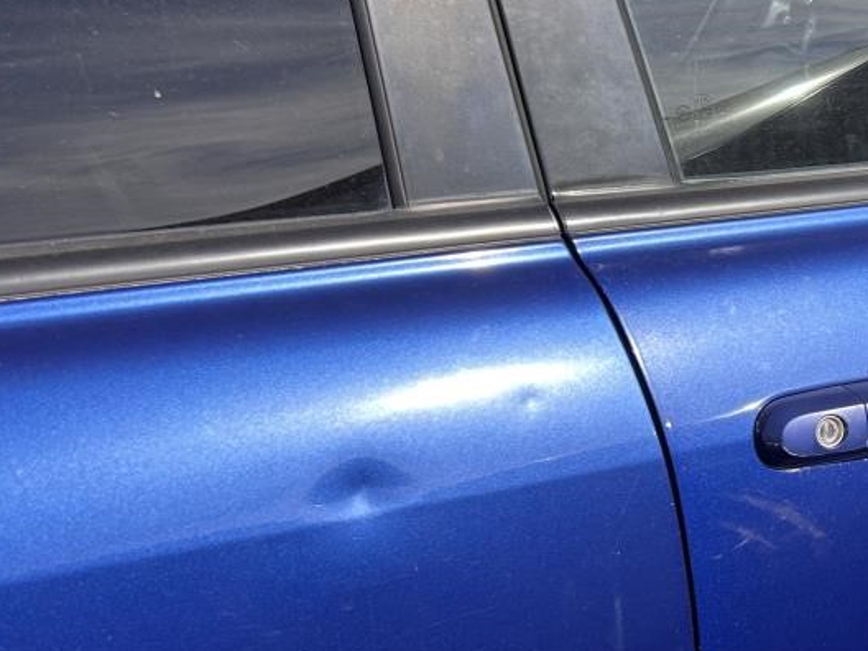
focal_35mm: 63
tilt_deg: -20.8
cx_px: 1036
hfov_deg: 27.2
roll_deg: -1.2
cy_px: 330
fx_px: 1580
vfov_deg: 23.3
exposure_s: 1/2457
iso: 50
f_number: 1.5
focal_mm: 5.7
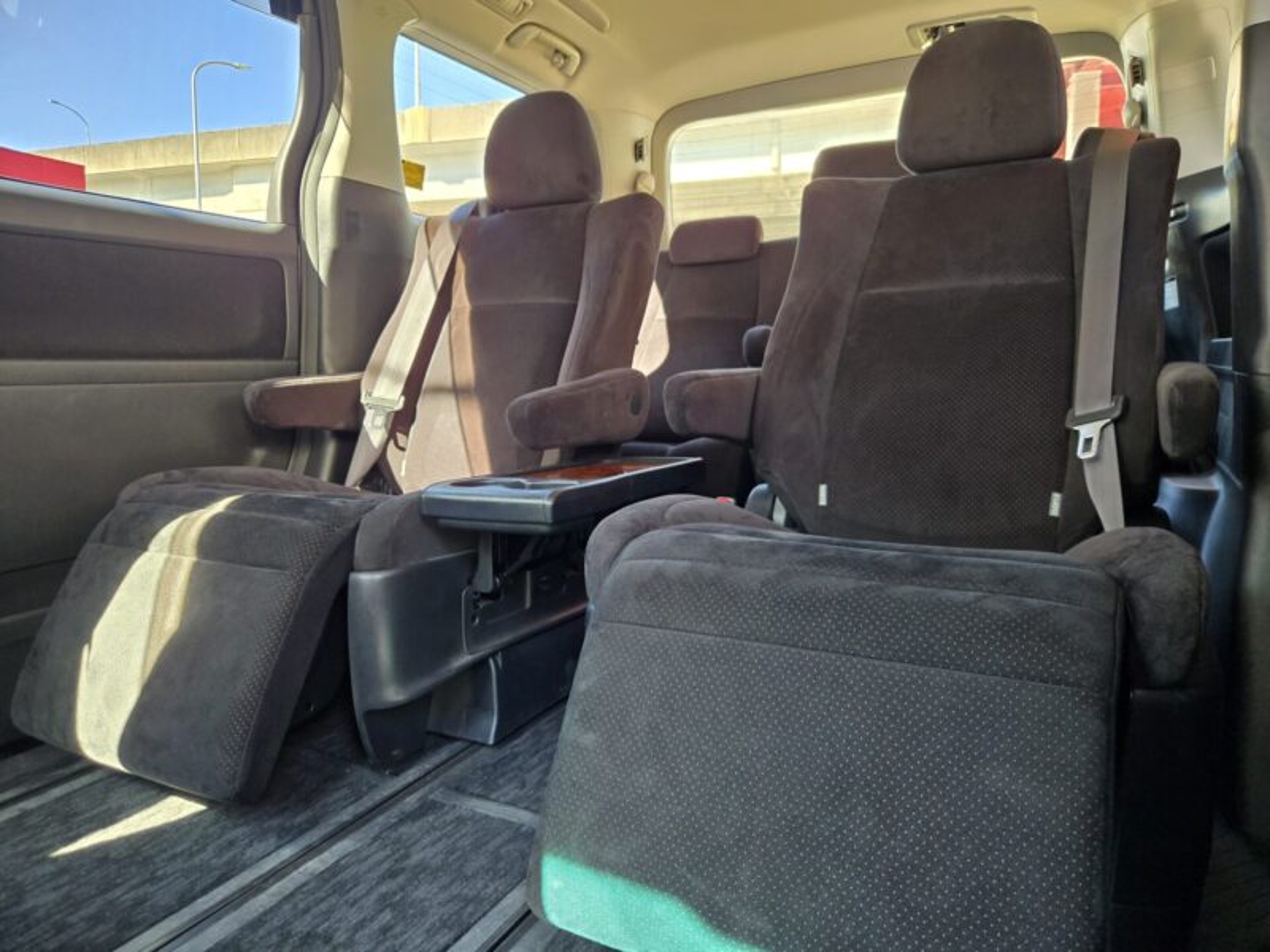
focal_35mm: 23
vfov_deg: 58.9
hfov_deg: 73.9
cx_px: 635
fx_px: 844
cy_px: 476
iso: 500
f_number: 1.8
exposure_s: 1/100
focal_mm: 5.4
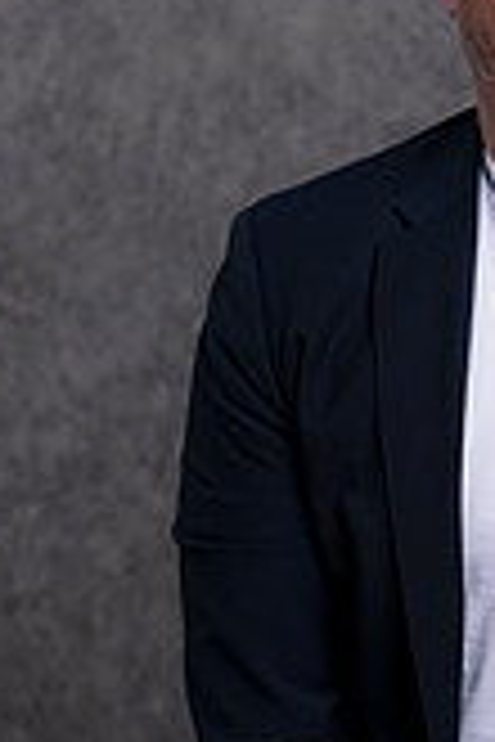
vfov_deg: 8.9
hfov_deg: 5.9
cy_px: 477
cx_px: 612
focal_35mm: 232
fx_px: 4785
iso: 100
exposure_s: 1/200
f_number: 5
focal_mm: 85
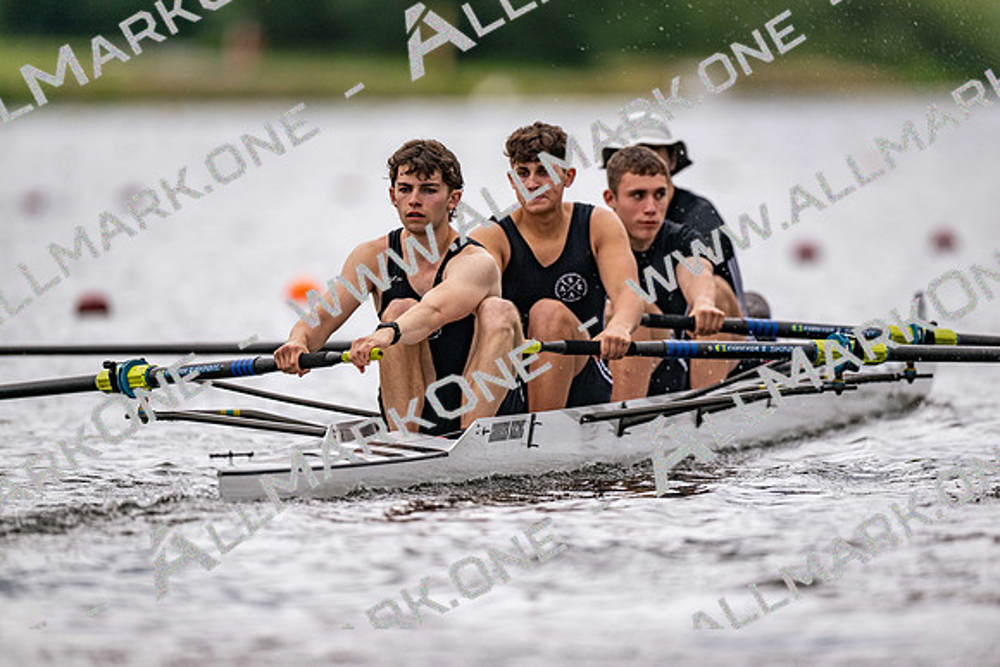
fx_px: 16670
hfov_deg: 3.4
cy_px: 334
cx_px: 500
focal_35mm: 600
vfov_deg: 2.3
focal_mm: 600
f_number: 4
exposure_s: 1/2500
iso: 450
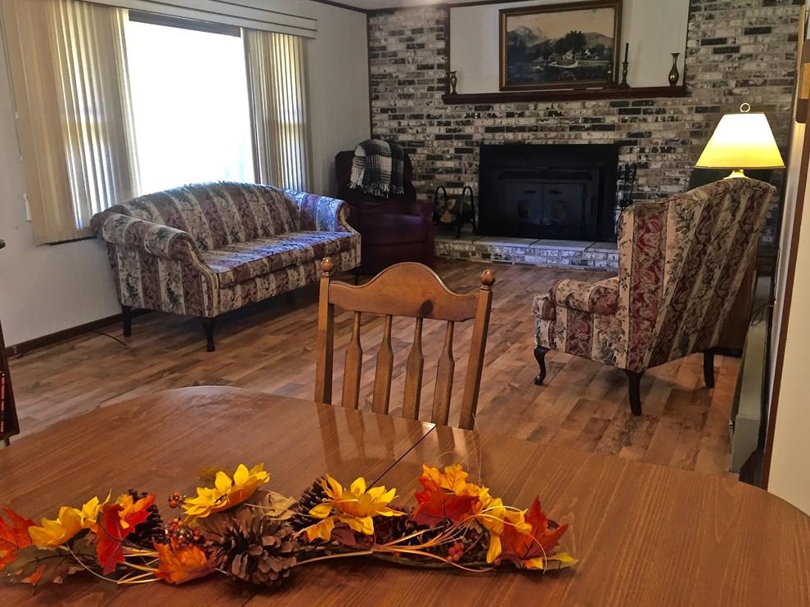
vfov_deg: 46.8
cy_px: 309
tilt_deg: -14.8
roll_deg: +0.0
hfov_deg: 60.0
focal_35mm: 30
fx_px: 702
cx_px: 413
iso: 100
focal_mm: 4.15
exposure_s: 1/30
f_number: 2.2
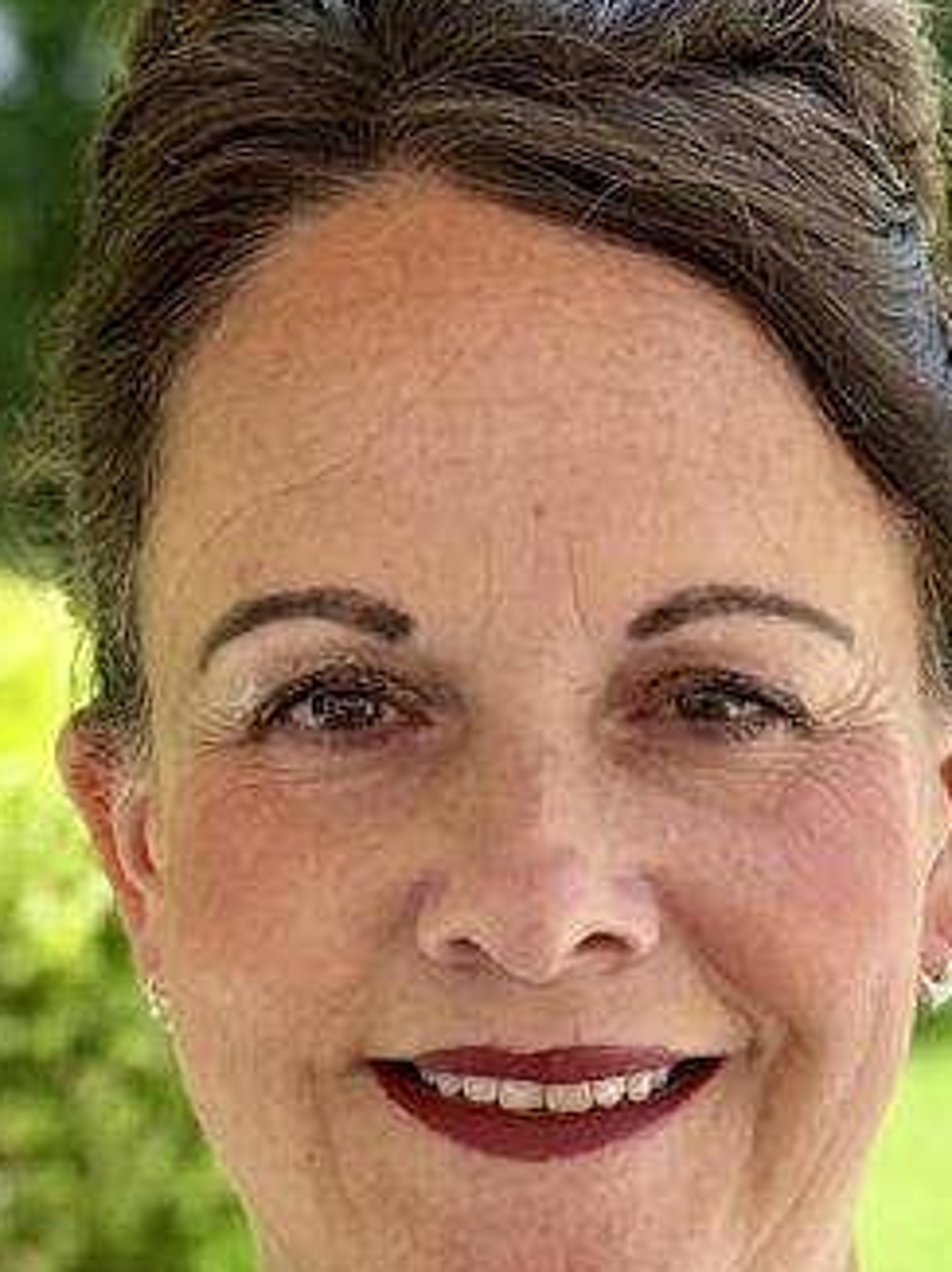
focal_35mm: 151
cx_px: 913
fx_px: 5544
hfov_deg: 9.8
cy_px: 1479
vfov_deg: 12.8
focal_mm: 6.76
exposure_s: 1/499
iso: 64
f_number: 1.78
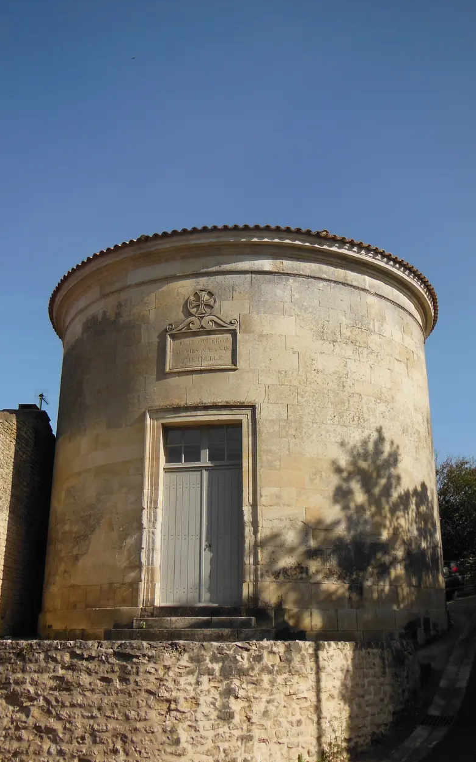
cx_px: 254
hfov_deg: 34.4
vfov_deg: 52.8
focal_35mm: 37
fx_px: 768
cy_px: 384
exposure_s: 1/1250
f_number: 3.9
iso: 125
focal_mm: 6
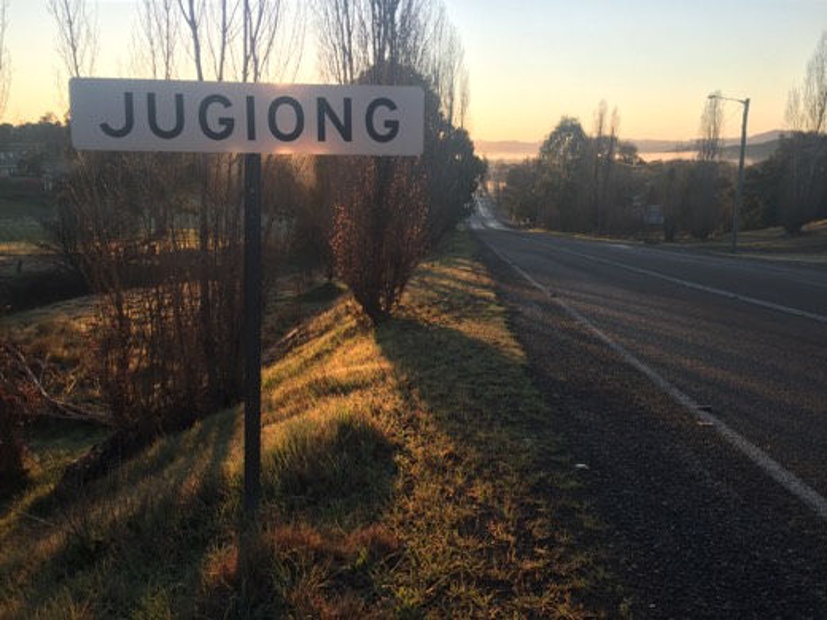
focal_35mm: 29
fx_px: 693
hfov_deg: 61.7
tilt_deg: -11.5
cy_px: 310
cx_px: 414
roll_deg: -0.2
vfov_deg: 48.2
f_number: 2.2
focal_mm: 4.15
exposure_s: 1/264
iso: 32
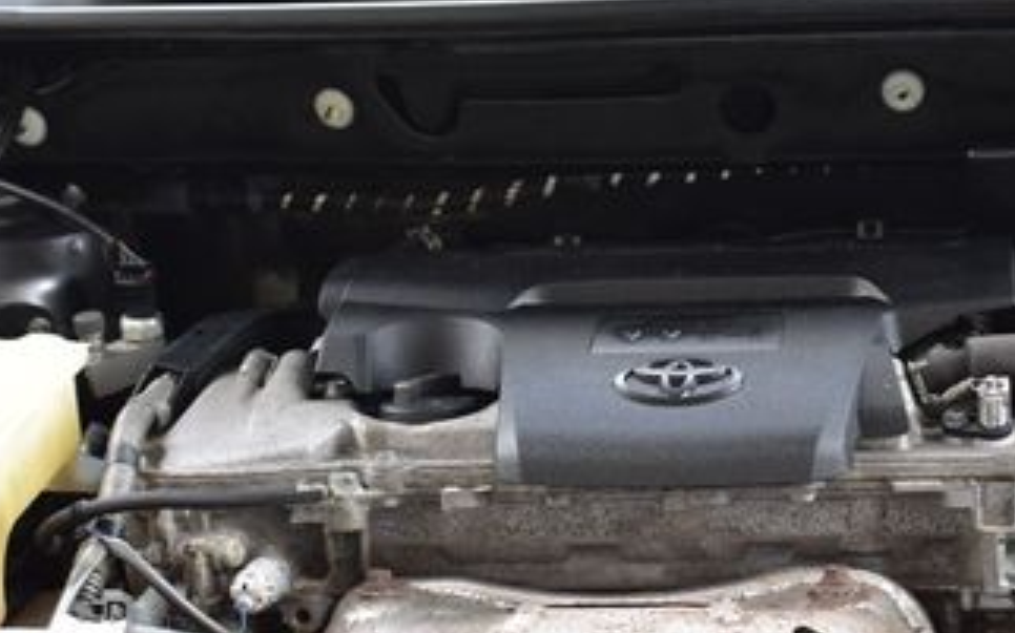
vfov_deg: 14.3
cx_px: 782
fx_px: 2516
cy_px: 350
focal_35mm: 91
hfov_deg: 22.6
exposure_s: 1/40
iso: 400
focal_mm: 30
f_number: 7.1
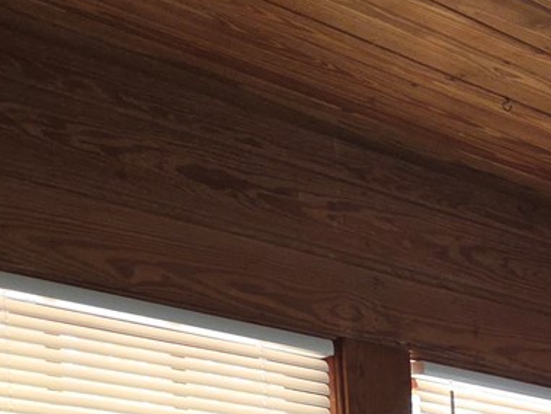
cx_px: 1103
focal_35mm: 97
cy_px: 815
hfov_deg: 15.9
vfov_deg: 13.3
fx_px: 1545
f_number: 1.8
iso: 100
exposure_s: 1/24
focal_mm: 5.4
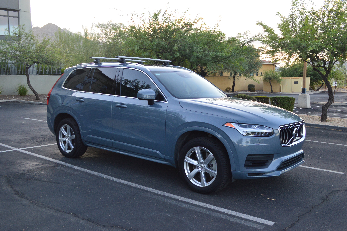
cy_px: 116
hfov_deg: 53.2
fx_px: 347
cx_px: 174
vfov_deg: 36.8
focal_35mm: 36
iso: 400
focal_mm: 24
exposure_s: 1/100
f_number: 9
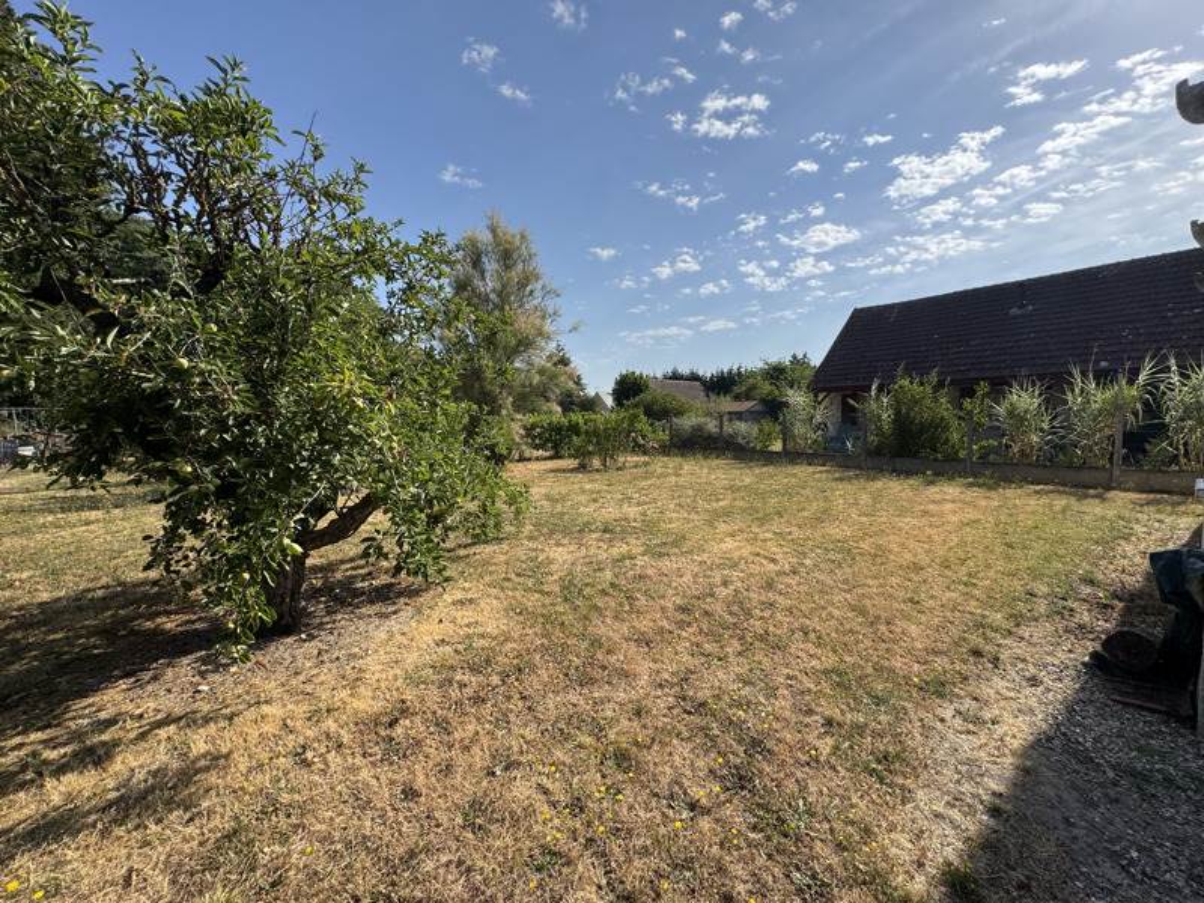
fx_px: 487
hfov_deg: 102.1
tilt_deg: -2.1
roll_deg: +0.9
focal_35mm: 14
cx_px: 602
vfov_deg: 85.7
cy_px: 452
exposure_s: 1/2146
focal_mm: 2.22
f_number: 2.2
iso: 50
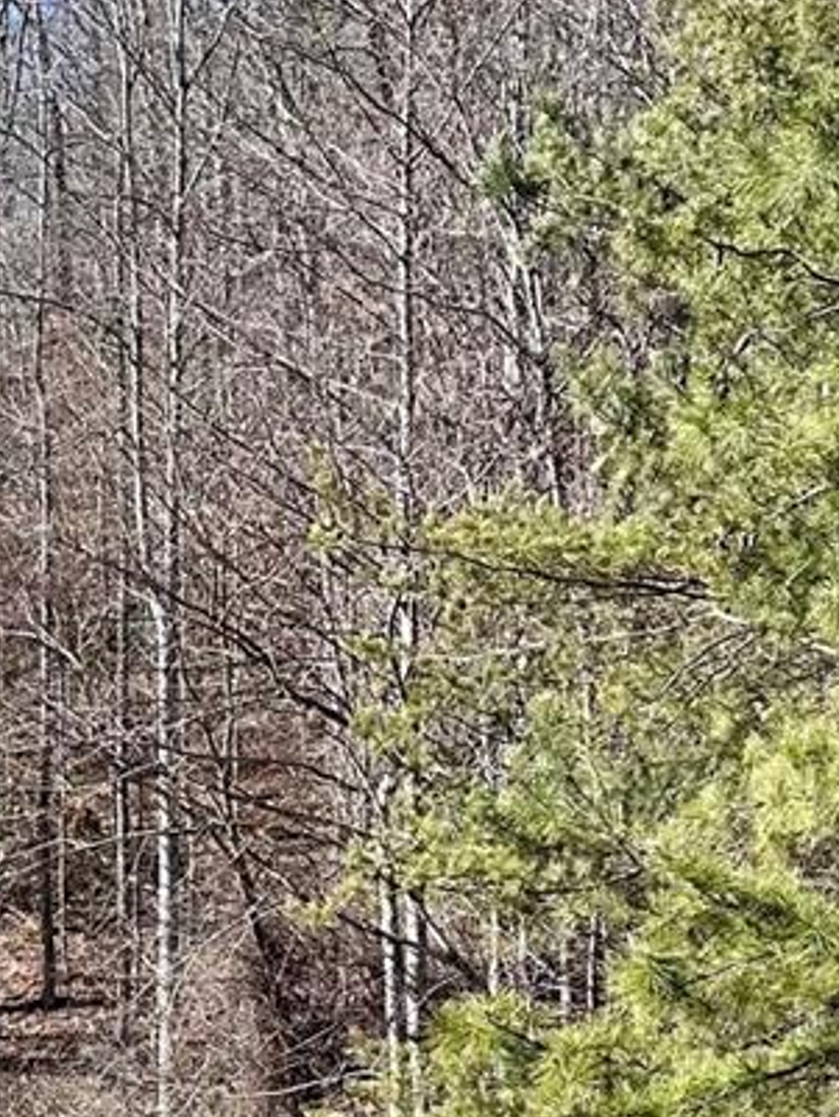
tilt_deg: -2.9
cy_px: 1159
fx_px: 2972
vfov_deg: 20.5
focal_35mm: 92
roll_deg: +0.1
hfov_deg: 15.7
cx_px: -36
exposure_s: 1/1751
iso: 80
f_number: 1.78
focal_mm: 6.86
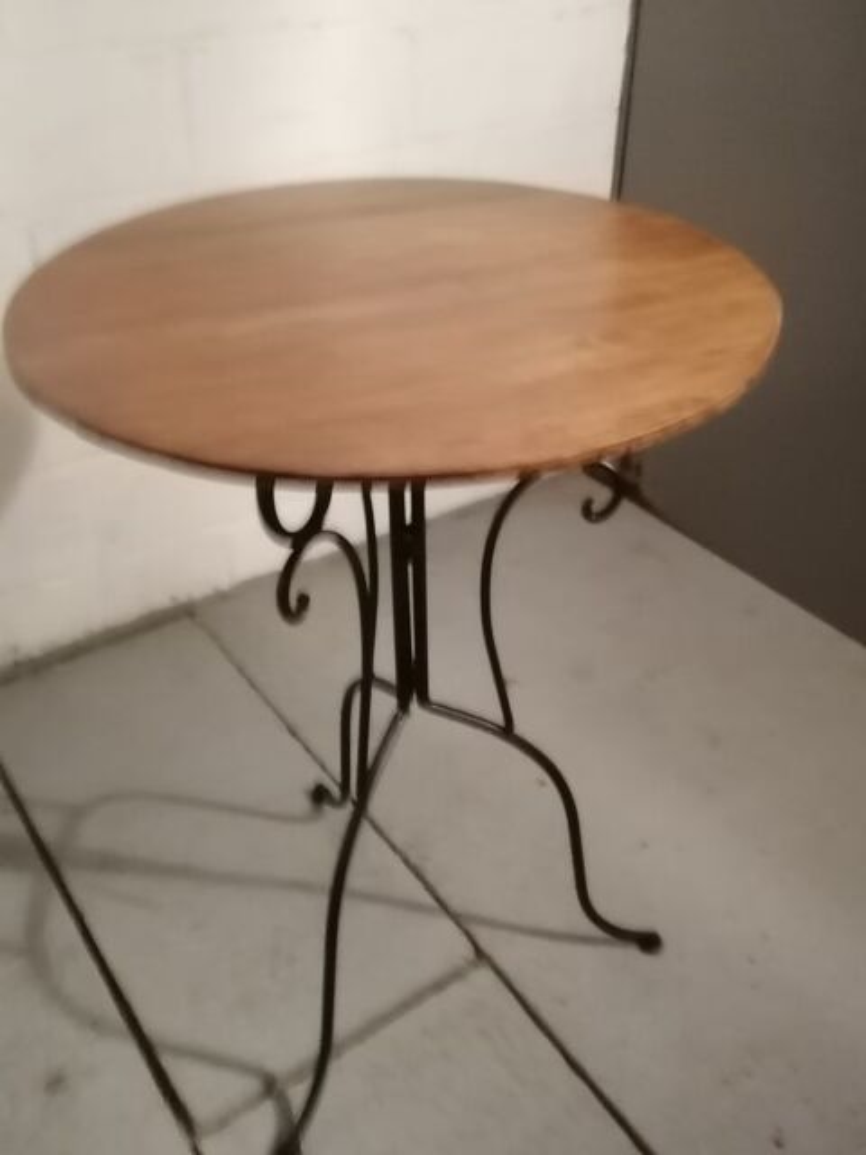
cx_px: 433
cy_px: 578
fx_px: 1134
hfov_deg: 41.8
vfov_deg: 54.0
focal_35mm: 34
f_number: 1.8
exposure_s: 1/14.3
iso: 2000
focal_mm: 4.75
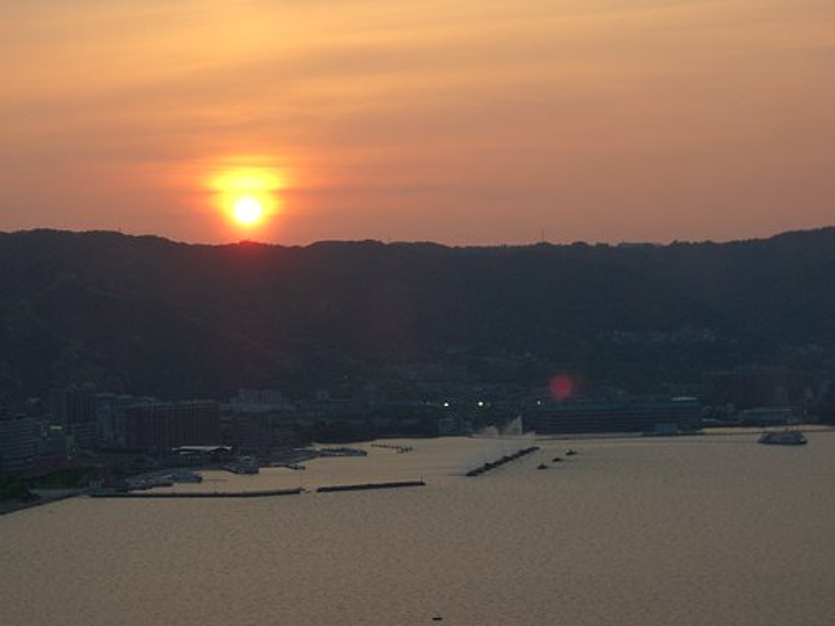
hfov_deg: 17.3
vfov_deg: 13.0
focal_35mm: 114
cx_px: 418
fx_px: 2750
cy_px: 313
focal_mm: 23.7
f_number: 5.4
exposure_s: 1/125
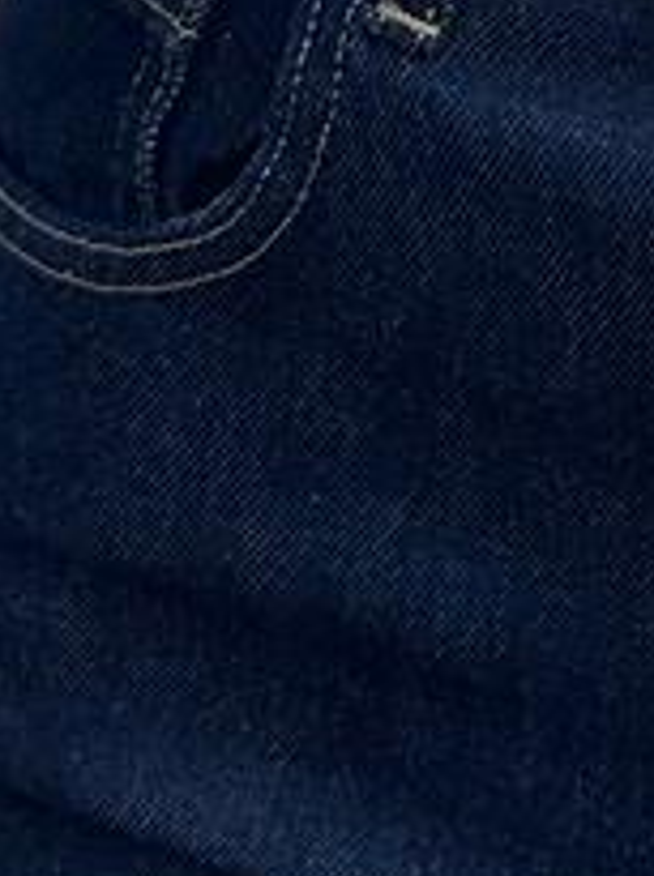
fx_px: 3841
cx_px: 1043
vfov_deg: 12.2
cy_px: -534
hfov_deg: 9.4
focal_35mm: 152
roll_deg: -1.2
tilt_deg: -12.6
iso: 80
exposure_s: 1/412
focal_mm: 6.86
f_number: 1.78
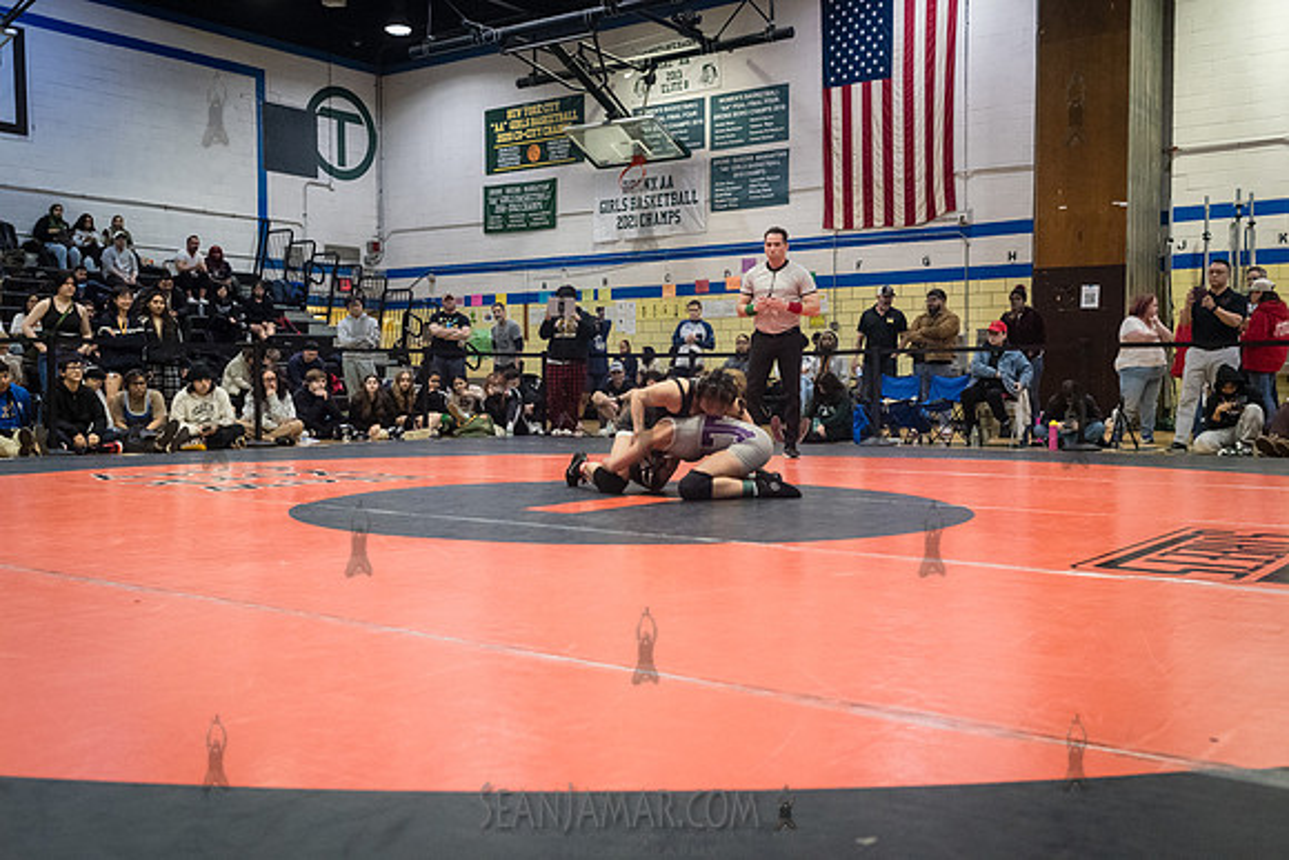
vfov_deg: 37.5
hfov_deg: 54.0
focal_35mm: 35
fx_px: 1266
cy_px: 430
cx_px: 644
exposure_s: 1/400
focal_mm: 35
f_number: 4
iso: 8000
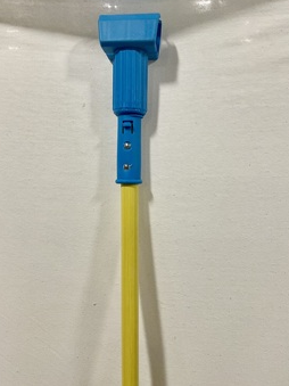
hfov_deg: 46.8
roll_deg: +1.6
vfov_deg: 60.0
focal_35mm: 30
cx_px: 146
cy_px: 189
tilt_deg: -17.8
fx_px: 334
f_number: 1.8
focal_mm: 3
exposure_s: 1/60
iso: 200
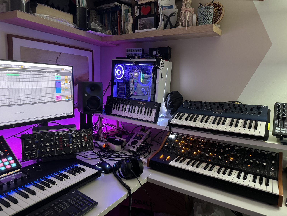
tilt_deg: -7.5
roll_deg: -1.4
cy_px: 108
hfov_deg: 71.6
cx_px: 144
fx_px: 199
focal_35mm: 24
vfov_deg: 56.8
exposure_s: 1/33
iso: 640
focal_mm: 6.86
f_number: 1.78
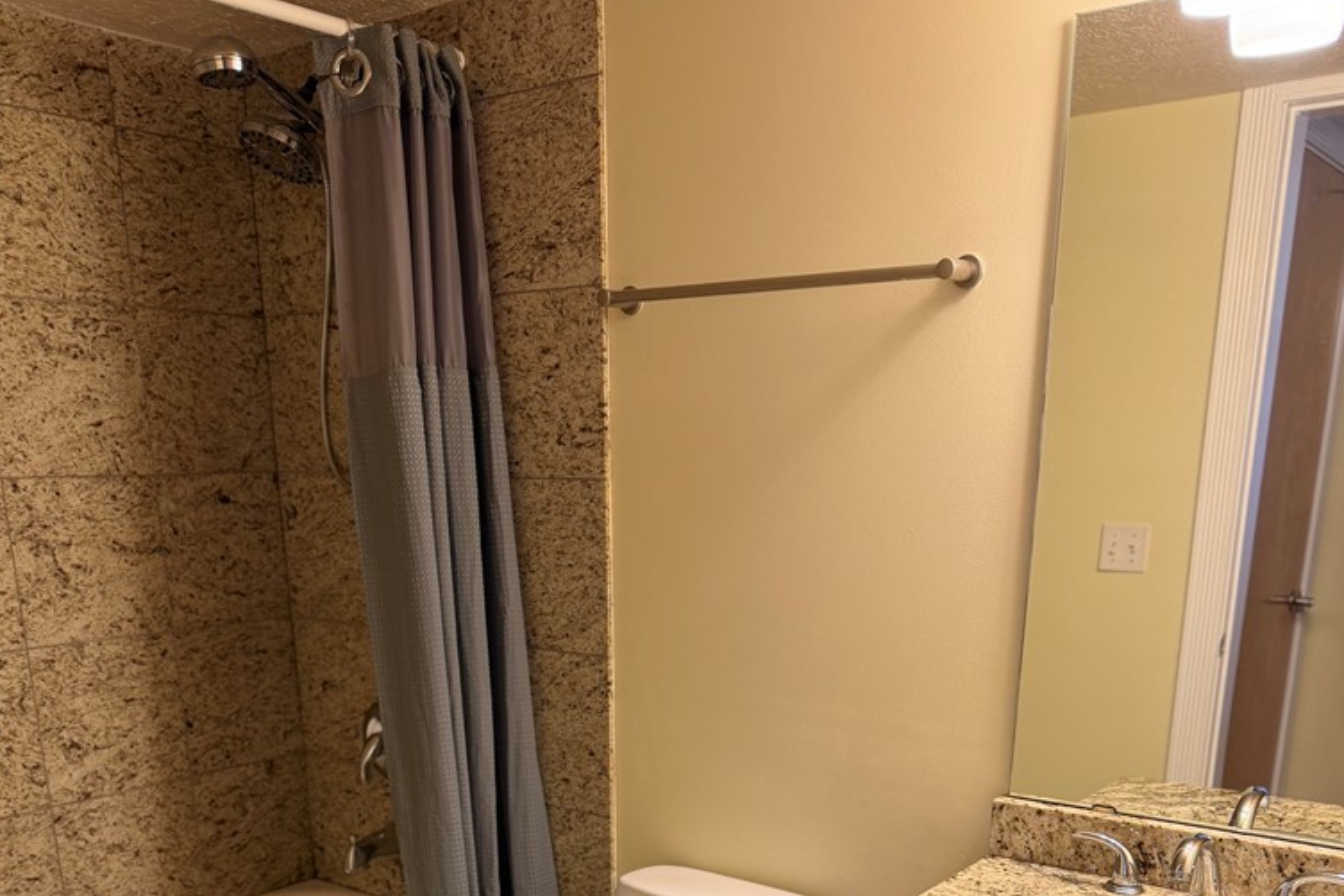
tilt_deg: -17.9
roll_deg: +0.1
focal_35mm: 34
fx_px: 1269
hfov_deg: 55.8
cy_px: 862
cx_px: 668
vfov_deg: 35.7
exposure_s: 1/60
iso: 160
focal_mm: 6.76
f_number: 1.78
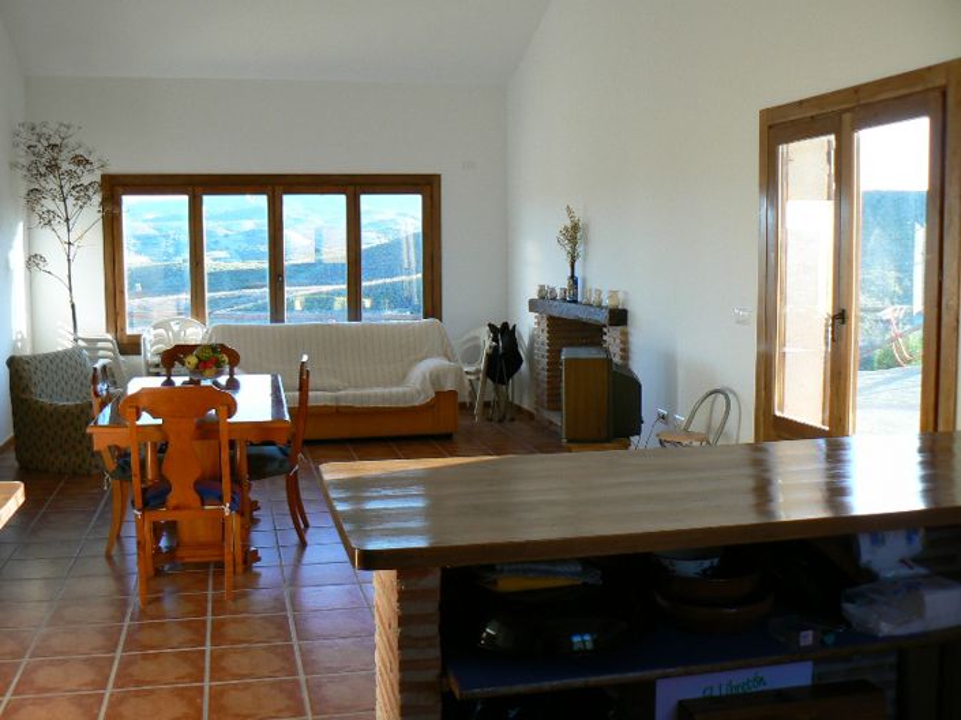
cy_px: 360
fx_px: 999
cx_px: 480
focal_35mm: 36
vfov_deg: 39.6
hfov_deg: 51.4
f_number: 2.8
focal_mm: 6
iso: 80
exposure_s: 1/50
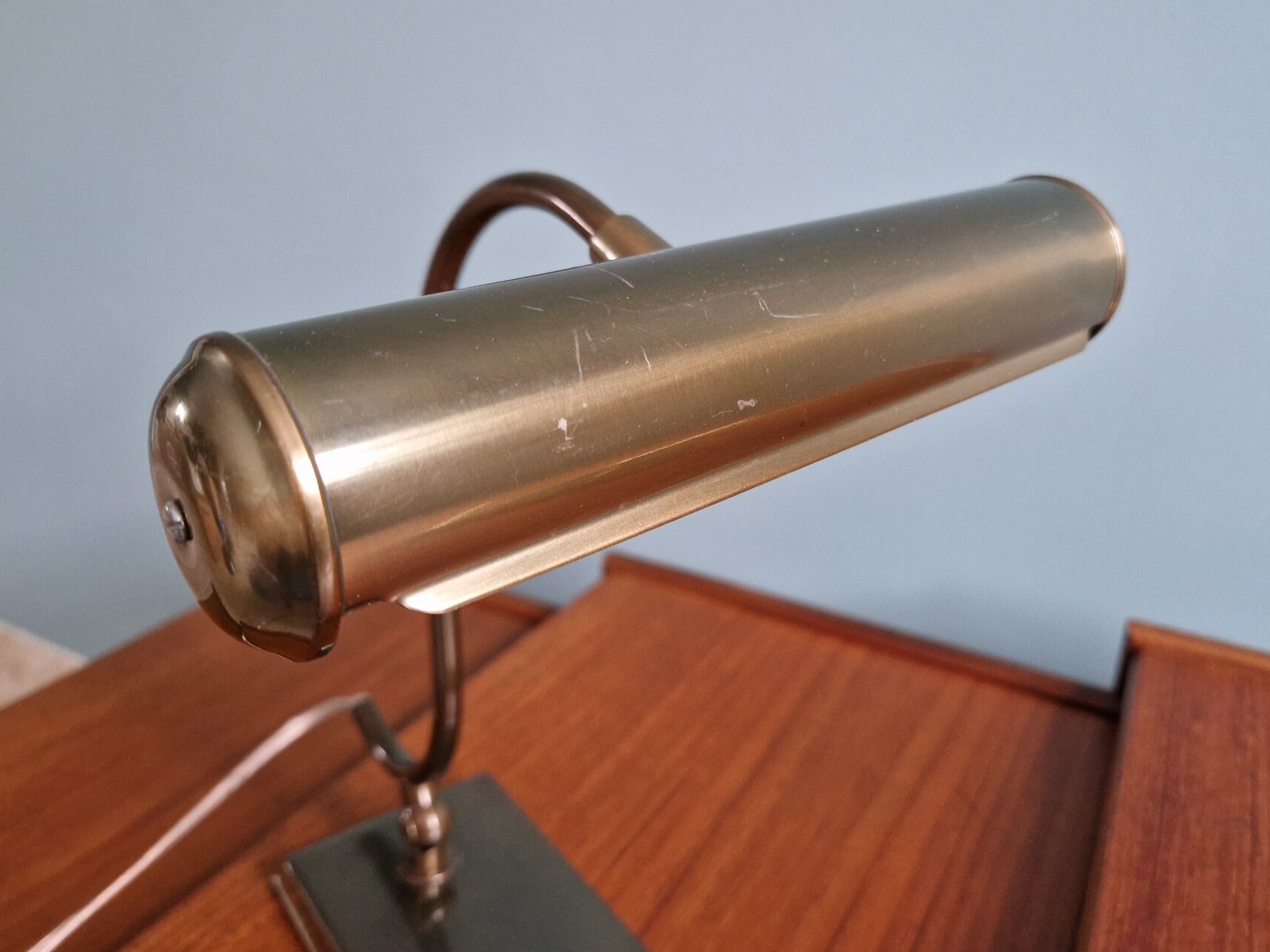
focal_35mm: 27
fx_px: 991
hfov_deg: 65.1
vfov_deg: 51.2
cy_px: 422
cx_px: 707
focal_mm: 5.4
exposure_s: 1/50
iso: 800
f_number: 1.8
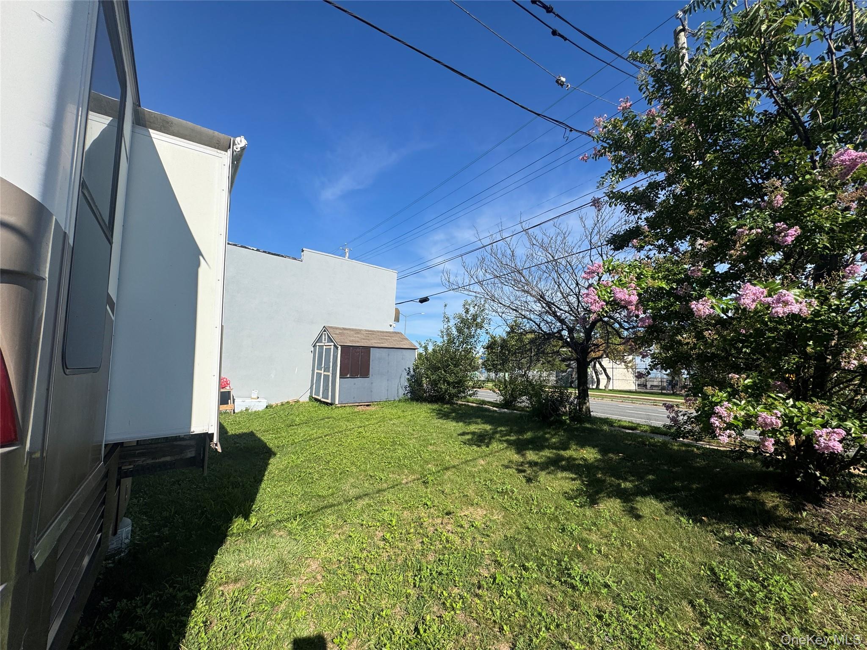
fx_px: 351
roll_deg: -4.2
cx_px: 434
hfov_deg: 102.1
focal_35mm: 14
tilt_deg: +5.7
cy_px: 325
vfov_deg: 85.7
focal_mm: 2.22
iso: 50
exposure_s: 1/2494
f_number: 2.2
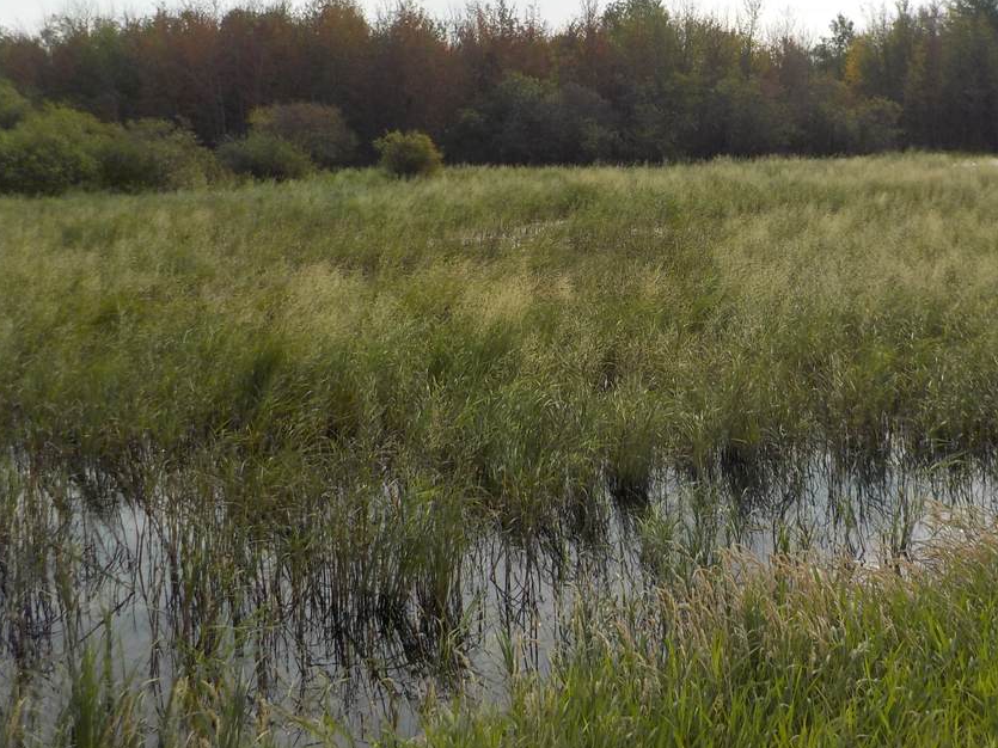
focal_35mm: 46
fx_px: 1326
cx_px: 655
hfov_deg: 40.8
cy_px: 238
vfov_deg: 31.2
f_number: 3.3
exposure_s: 1/1250
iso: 125
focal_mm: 4.1
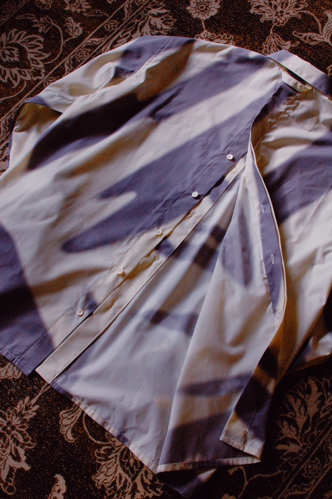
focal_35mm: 52
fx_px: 727
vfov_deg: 37.9
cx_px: 166
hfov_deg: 25.7
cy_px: 250
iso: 800
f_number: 8
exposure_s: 1/250
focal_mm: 35
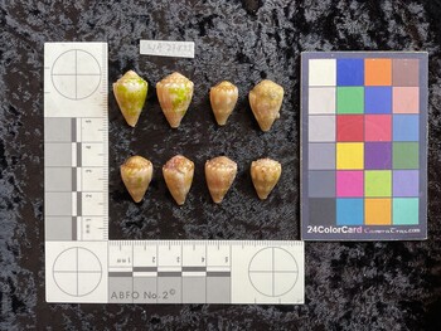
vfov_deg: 48.3
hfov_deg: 61.6
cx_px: 220
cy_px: 166
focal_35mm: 29
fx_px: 370
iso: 50
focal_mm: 3
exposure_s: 1/120
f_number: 1.8
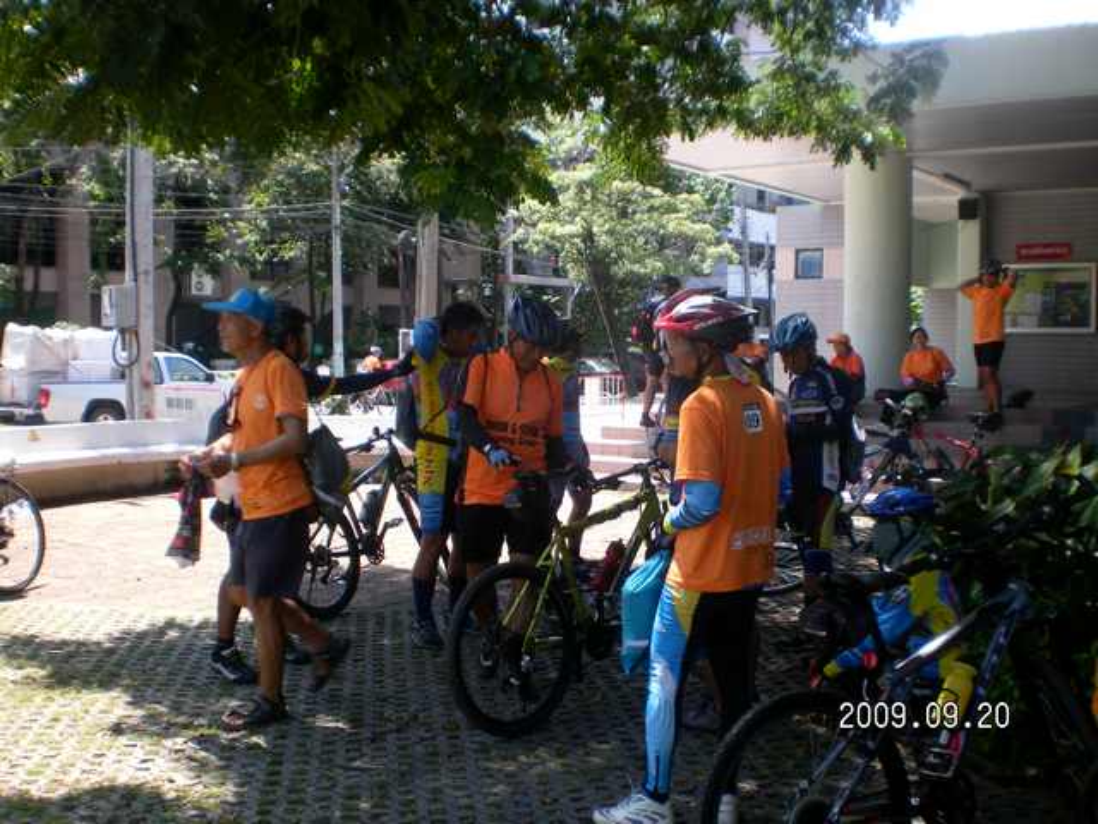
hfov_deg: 49.0
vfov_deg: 37.7
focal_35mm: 38
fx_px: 1205
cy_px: 412
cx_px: 549
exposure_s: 1/116
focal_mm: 6.3
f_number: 4.6
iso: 50
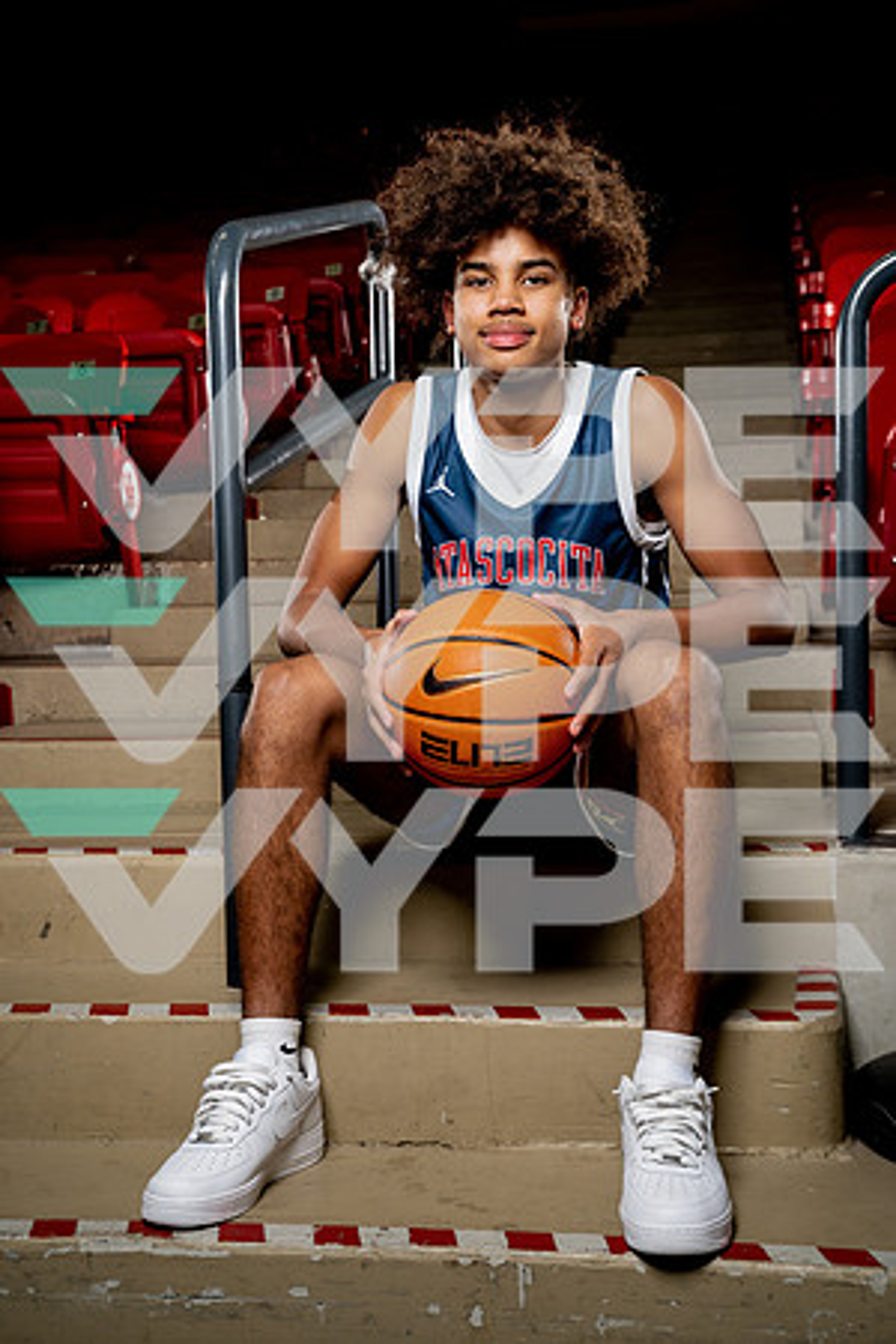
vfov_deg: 41.1
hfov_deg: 28.1
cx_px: 448
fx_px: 1792
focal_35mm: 48
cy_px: 672
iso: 320
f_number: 5.6
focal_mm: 48
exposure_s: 1/250
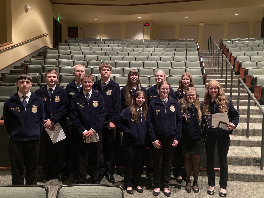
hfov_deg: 63.4
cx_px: 132
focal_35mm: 28
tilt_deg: -3.4
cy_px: 99
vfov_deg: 49.7
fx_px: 214
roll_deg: -0.4
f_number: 1.8
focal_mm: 3.99
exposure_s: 1/20
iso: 640
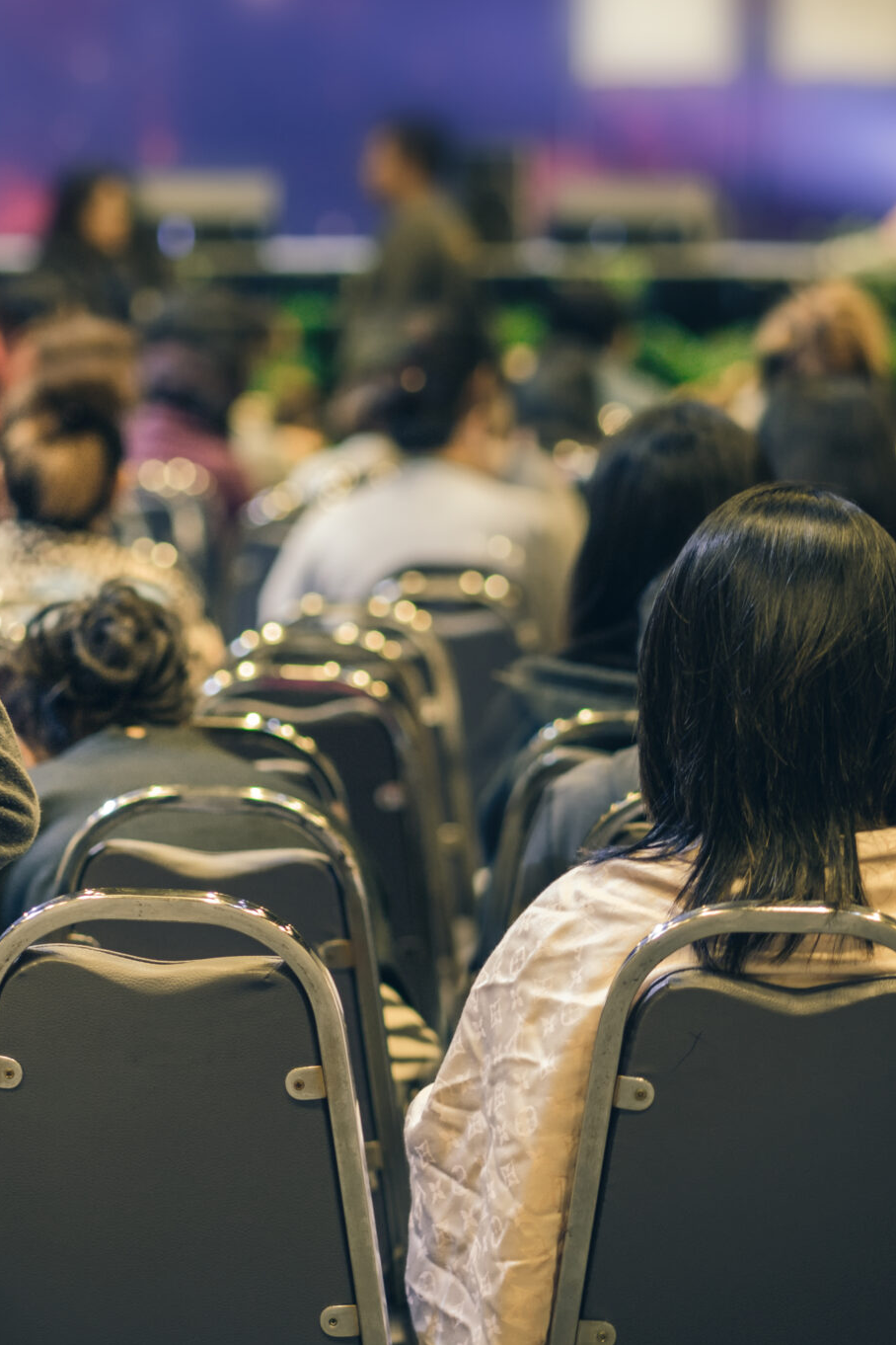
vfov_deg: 10.7
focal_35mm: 192
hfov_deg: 7.2
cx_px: 155
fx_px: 7158
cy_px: 673
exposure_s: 1/60
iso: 500
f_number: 2.2
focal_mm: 85
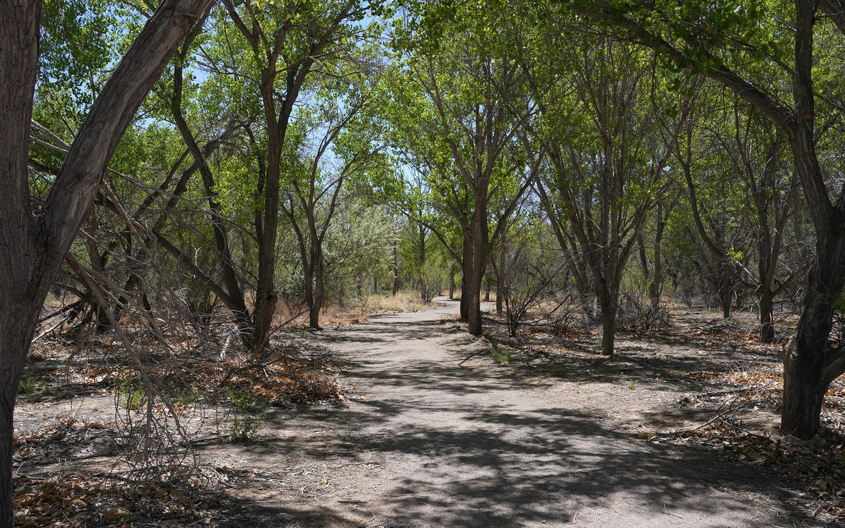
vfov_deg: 38.3
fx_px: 760
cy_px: 273
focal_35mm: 33
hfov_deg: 58.1
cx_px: 418
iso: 100
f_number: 11
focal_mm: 32
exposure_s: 1/100
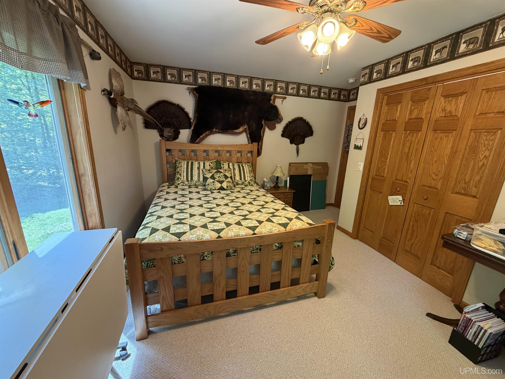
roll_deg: -0.1
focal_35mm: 14
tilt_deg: -11.6
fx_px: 204
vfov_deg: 85.7
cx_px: 252
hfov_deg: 102.1
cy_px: 190
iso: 250
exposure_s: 1/60
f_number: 2.2
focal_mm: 2.22
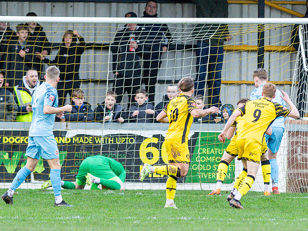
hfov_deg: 2.3
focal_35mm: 849
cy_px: 120
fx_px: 7556
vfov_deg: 1.8
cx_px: 82
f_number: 2.8
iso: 2000
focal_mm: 300
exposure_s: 1/1600
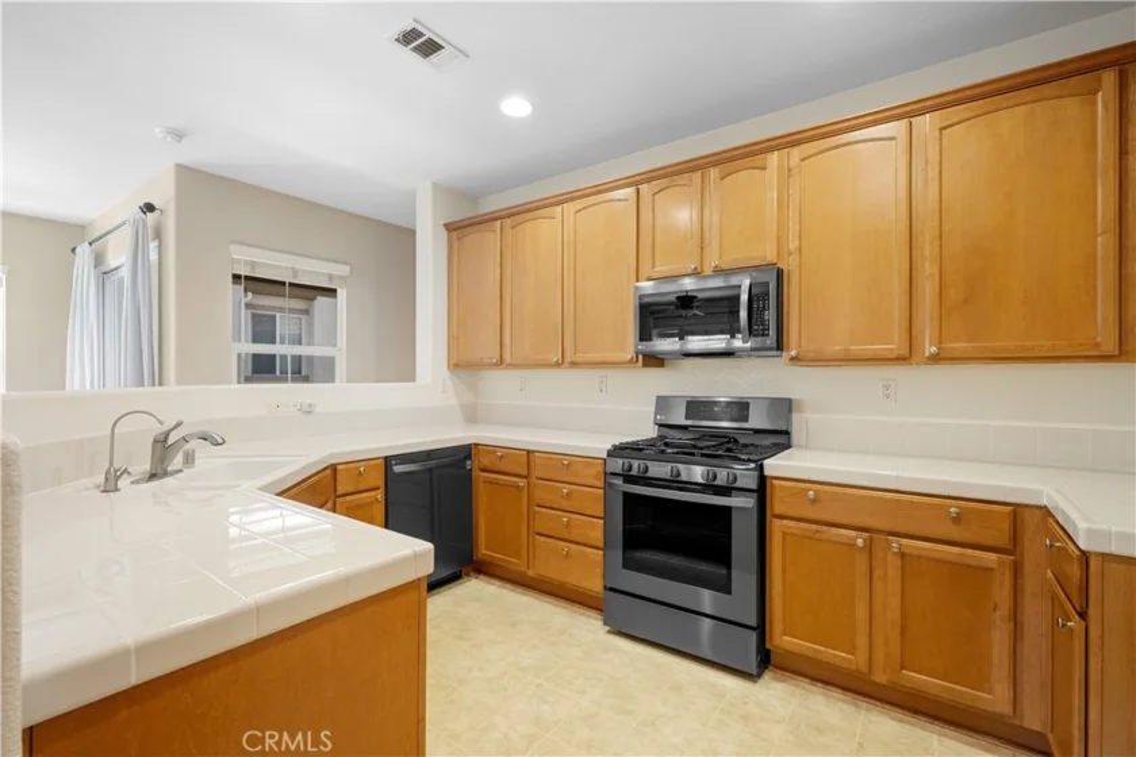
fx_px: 505
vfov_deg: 73.7
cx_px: 568
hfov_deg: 96.7
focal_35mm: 16
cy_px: 378
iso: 125
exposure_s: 1/2
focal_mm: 16
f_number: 8
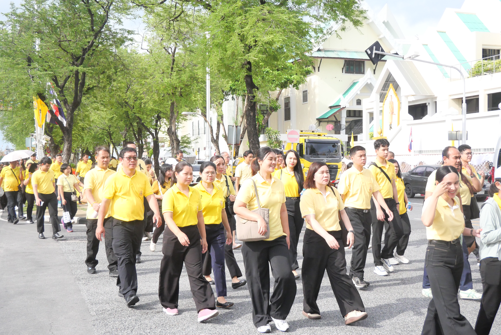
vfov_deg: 32.7
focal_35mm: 41
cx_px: 250
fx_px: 571
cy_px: 168
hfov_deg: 47.4
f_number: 5
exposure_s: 1/4000
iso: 2000
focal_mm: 20
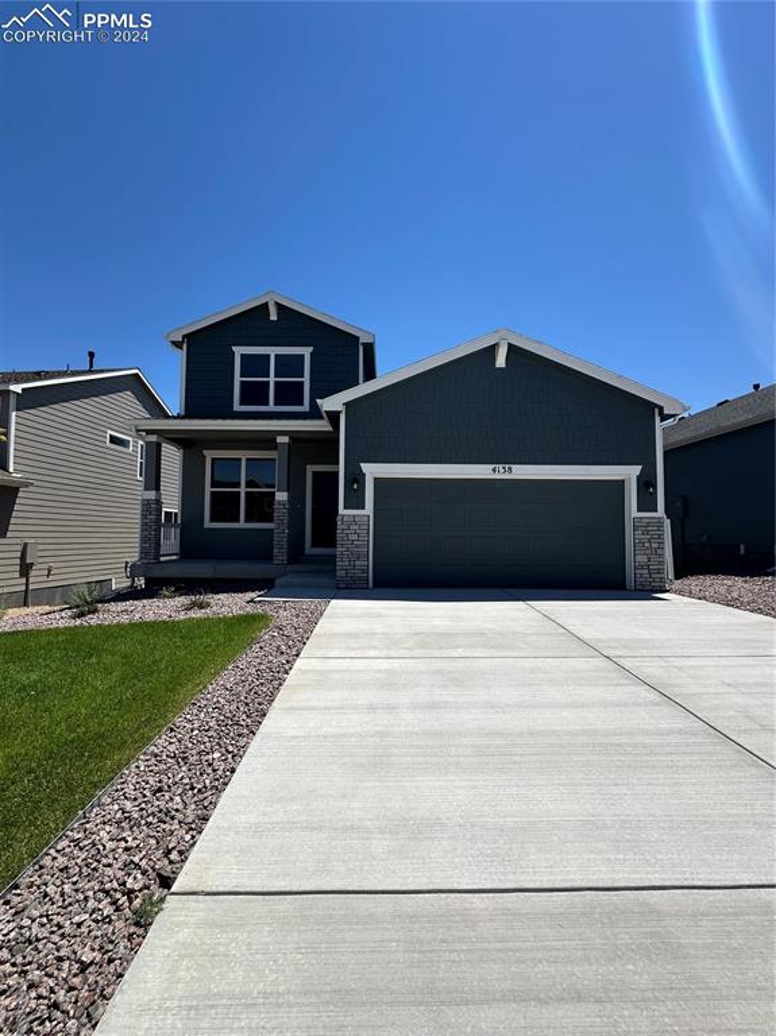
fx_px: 419
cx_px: 388
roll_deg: -0.9
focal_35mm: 14
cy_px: 518
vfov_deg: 102.1
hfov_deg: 85.6
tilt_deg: +0.1
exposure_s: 1/2959
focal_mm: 2.22
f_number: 2.2
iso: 50
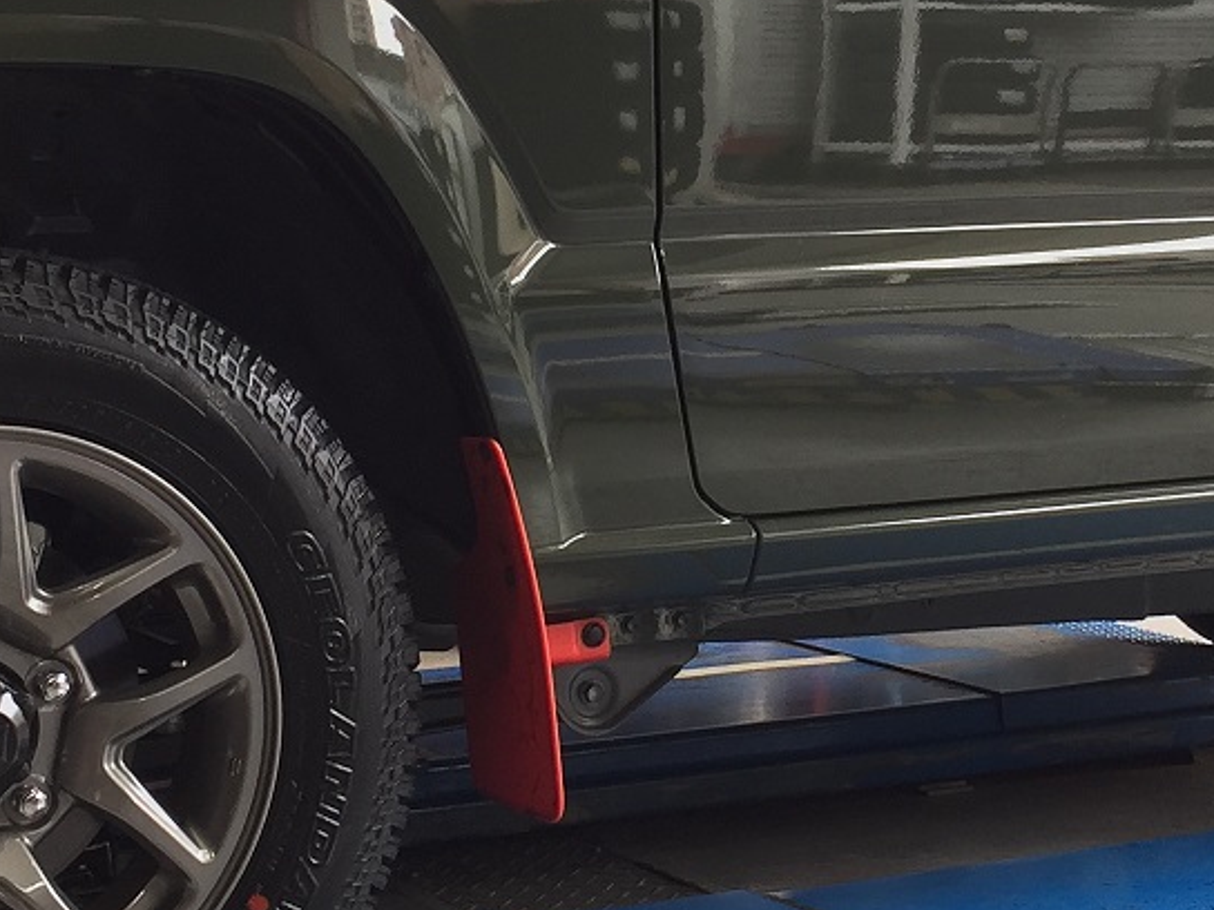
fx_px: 3051
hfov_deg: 22.4
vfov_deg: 16.9
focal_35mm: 87
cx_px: 761
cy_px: 225
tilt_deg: -0.8
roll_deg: +0.6
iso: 32
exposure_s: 1/60
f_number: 2.2
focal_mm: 4.15
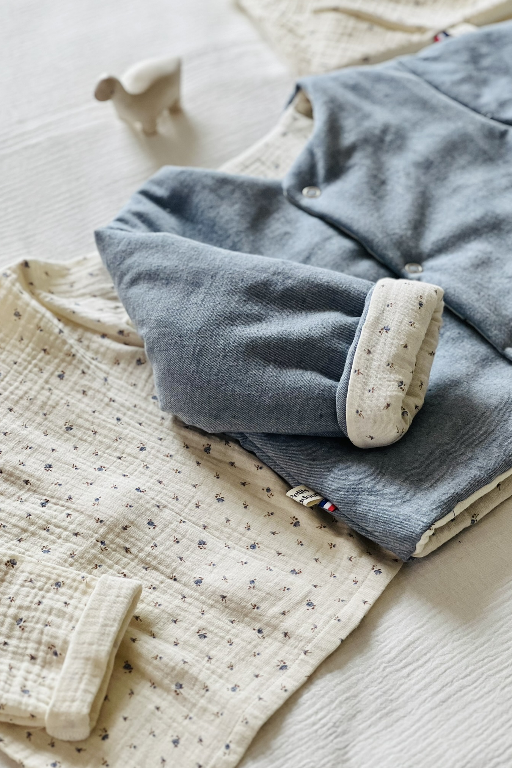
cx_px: 274
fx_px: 1728
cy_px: 386
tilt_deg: -46.4
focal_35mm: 81
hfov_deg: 16.9
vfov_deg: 25.1
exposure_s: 1/40
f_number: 2.8
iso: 200
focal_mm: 9
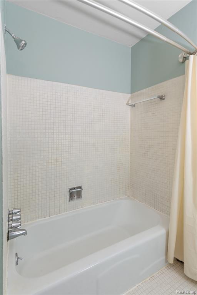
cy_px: 148
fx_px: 140
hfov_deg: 70.4
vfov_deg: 93.3
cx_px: 98
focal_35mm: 17
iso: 400
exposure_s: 1/60
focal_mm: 17
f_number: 9
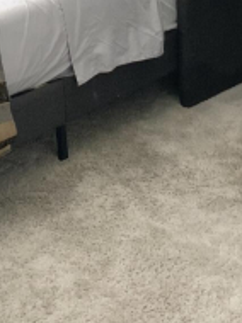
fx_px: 953
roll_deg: +4.9
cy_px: -89
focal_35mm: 102
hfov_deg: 14.3
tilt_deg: -11.5
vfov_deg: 18.1
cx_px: 17
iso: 40
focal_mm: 3
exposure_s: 1/60
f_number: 1.8
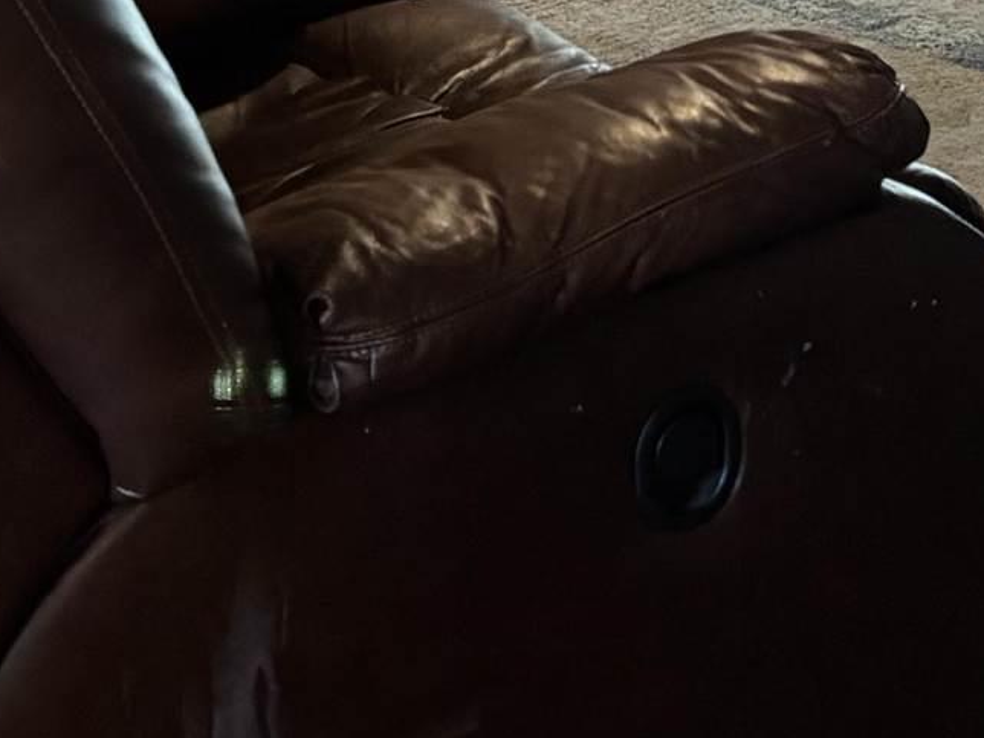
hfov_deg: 15.8
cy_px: -834
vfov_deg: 10.7
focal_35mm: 124
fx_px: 3525
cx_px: 735
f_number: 1.6
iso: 400
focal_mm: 5.96
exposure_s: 1/40
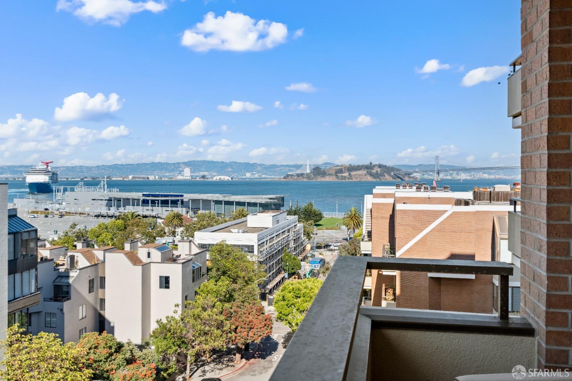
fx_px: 524
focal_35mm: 33
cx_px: 286
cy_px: 190
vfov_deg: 40.0
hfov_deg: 57.2
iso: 800
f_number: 8
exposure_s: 1/800
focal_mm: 33
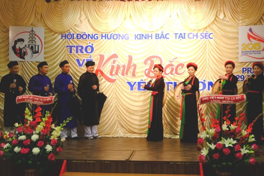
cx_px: 136
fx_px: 330
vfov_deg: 29.9
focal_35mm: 45
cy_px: 93
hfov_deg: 43.6
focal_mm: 28.2
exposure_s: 1/58
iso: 800
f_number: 4.5
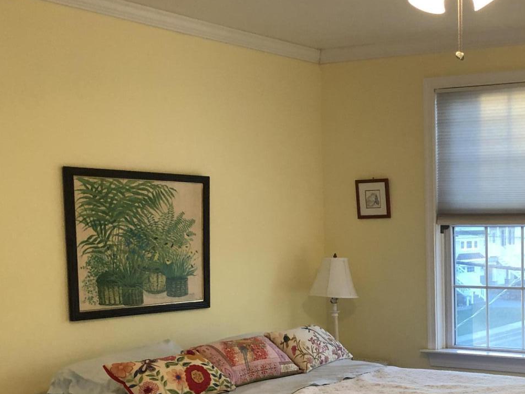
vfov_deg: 24.4
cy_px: 322
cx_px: 517
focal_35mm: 59
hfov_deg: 30.5
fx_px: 895
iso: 40
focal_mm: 3.99
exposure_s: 1/30
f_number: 1.8
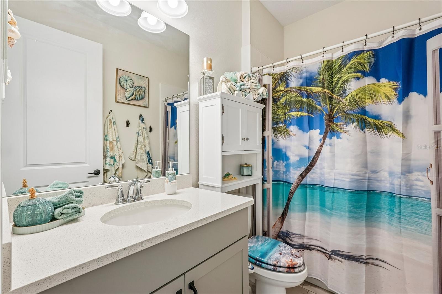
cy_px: 147
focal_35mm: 16
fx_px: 196
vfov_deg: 73.7
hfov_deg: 96.7
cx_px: 221
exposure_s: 1/15
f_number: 8
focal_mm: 16
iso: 400
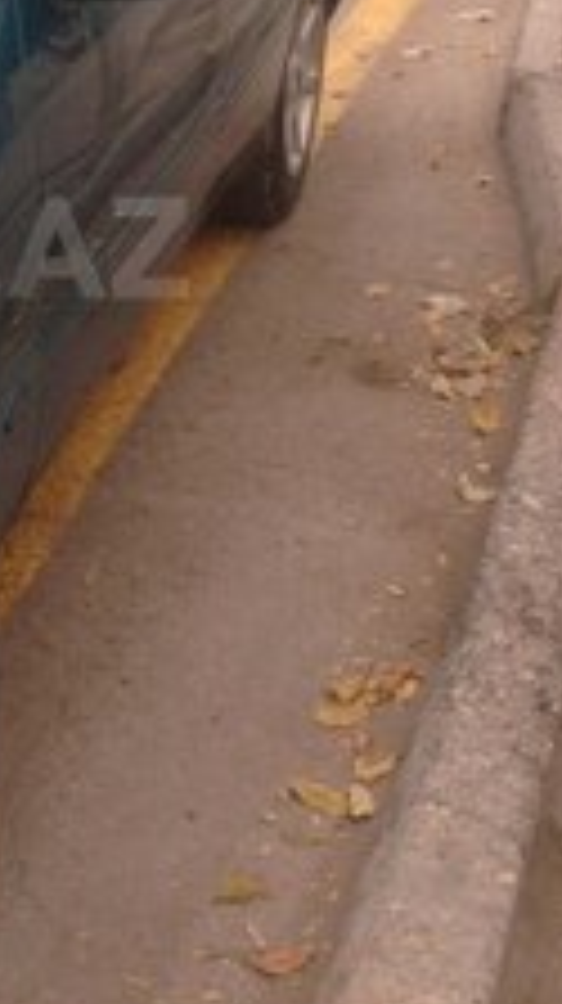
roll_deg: -0.9
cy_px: 248
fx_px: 2125
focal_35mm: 80
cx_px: -157
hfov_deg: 14.5
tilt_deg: -18.7
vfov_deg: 26.2
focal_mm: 4.12
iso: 50
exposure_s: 1/352
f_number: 2.4
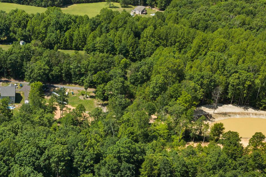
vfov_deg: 21.2
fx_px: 451
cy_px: 191
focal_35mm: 61
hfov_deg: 31.7
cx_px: 40
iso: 1000
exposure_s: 1/500
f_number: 2.8
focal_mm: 14.45
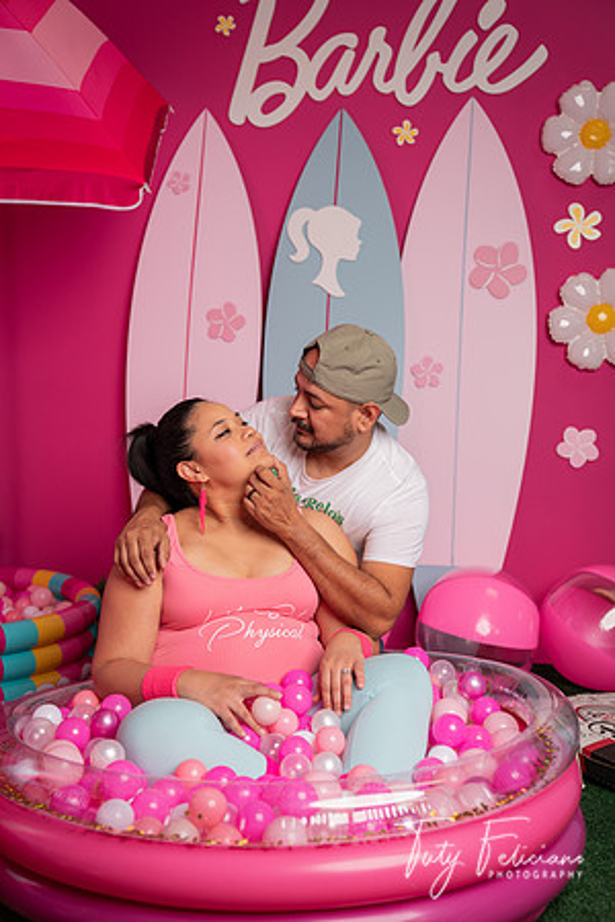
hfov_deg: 33.4
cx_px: 308
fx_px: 1025
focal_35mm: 40
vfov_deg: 48.5
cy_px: 461
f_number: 3.2
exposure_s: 1/50
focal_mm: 40
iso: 50
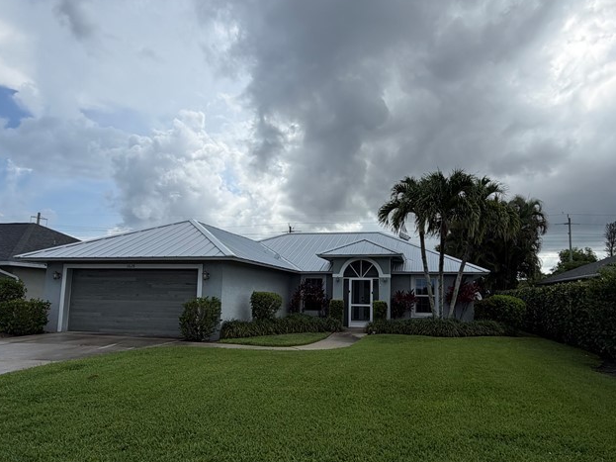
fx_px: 409
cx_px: 352
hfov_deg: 73.5
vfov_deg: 58.7
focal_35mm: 23
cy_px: 255
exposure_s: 1/955
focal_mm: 2.22
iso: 20
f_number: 2.2
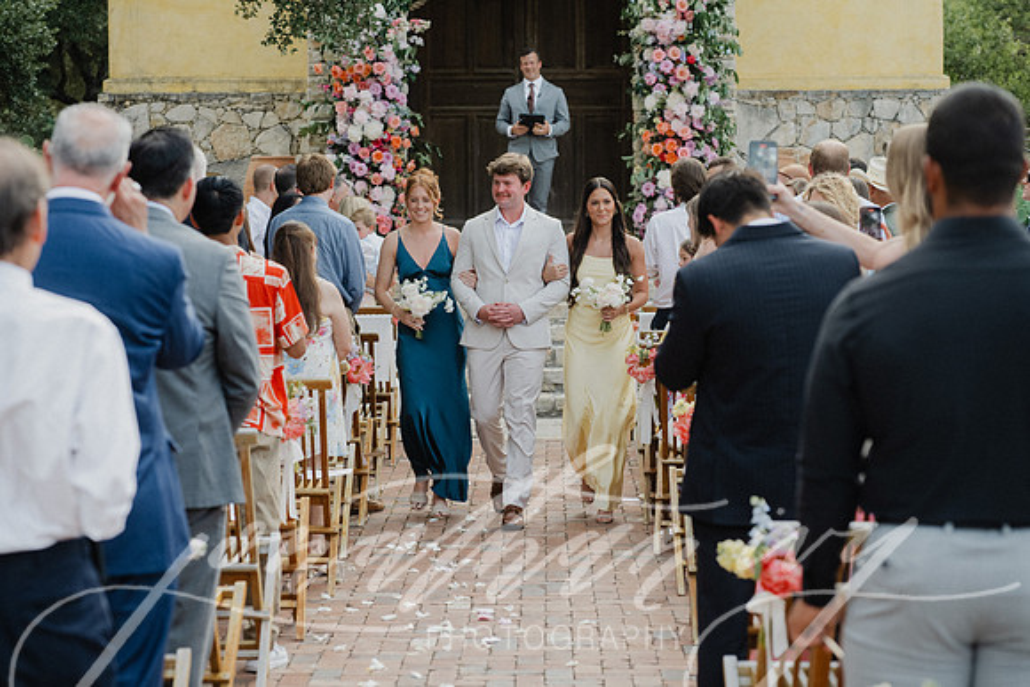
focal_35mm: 94
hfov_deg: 21.6
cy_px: 344
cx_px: 515
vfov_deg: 14.5
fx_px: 2704
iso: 640
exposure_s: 1/1000
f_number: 4.5
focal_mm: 92
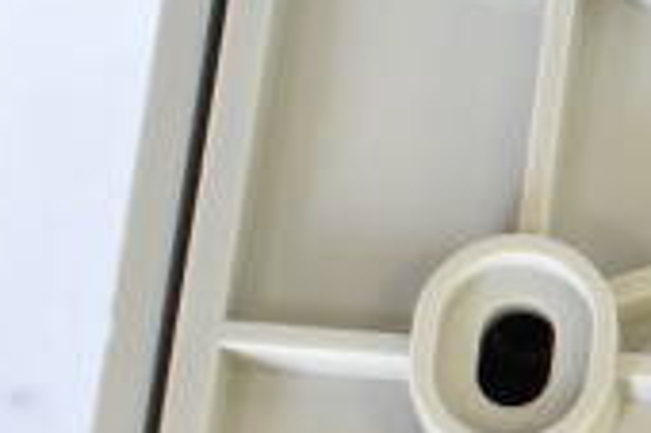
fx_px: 4372
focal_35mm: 242
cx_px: 996
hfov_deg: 8.3
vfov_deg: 5.7
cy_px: 326
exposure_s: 1/80
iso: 1600
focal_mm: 30
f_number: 4.2
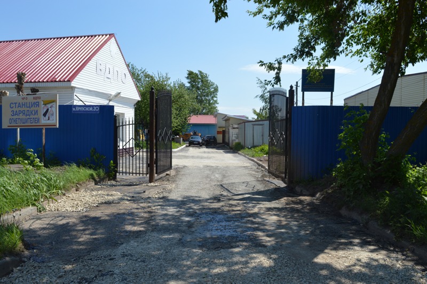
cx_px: 214
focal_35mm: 27
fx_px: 320
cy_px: 142
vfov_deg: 47.9
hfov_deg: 67.4
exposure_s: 1/400
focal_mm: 18
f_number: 10
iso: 200
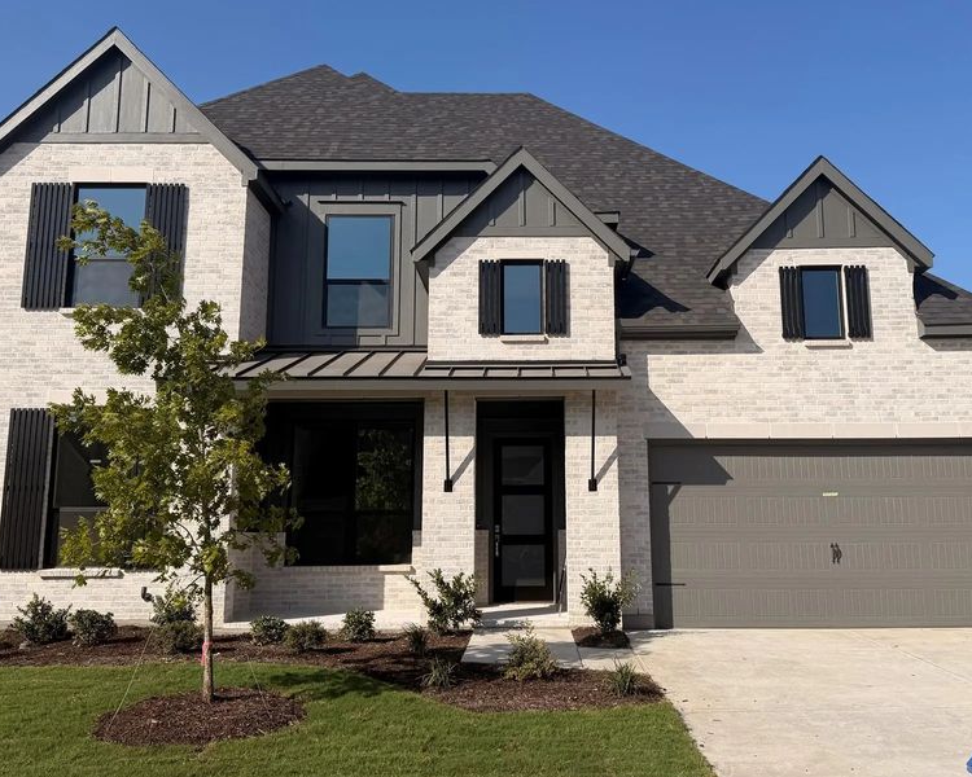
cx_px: 539
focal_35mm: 32
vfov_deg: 45.8
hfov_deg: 55.5
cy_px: 372
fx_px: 921
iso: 80
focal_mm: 6.76
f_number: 1.78
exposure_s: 1/7353
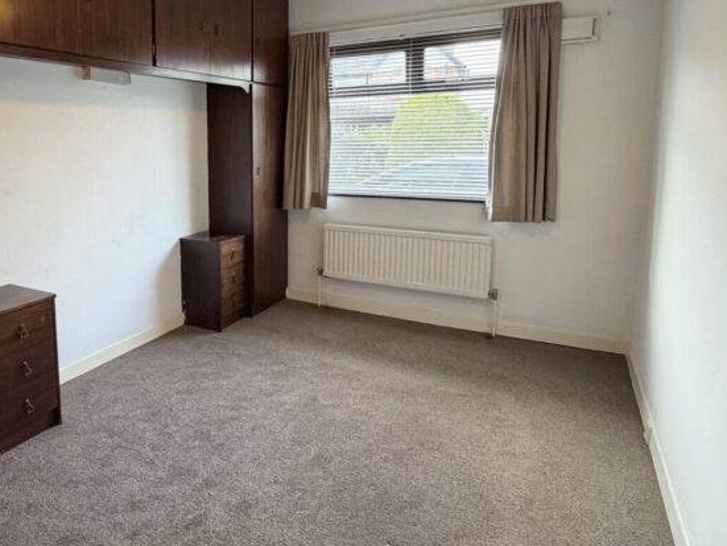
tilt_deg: -8.1
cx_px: 215
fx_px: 546
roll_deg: +0.8
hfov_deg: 64.6
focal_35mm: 26
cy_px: 211
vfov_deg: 52.6
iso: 160
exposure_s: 1/100
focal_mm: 2.22
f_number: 2.2
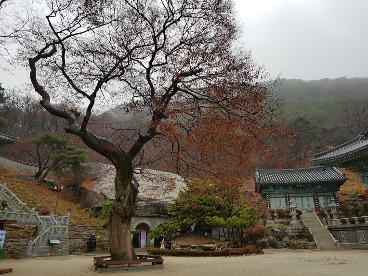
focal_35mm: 26
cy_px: 138
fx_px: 276
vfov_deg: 53.1
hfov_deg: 67.3
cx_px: 184
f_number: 1.7
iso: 40
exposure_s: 1/179
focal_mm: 4.3
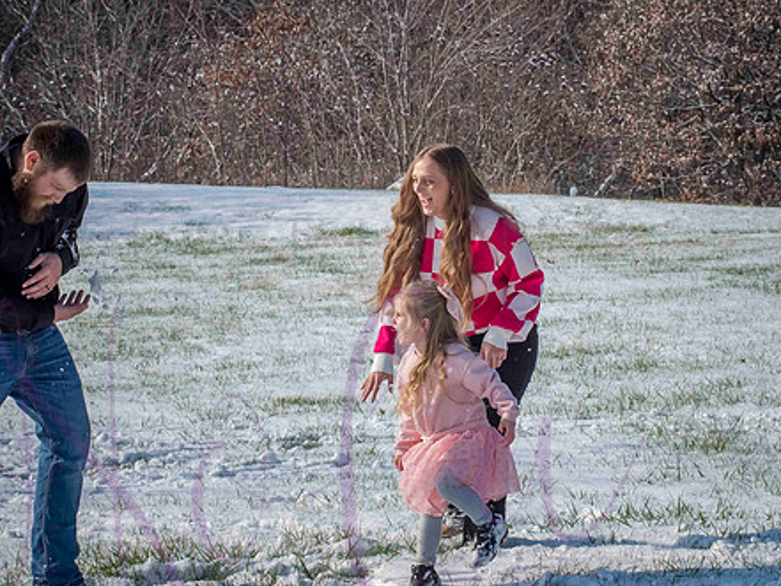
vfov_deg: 11.5
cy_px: 230
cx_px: 432
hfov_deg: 15.3
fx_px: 2911
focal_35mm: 129
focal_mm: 80
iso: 640
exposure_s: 1/1000
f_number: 14
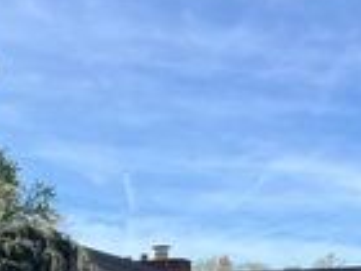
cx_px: 83
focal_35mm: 93
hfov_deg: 20.9
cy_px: 409
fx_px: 970
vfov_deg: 14.8
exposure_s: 1/2353
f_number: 1.5
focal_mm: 5.7
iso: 50
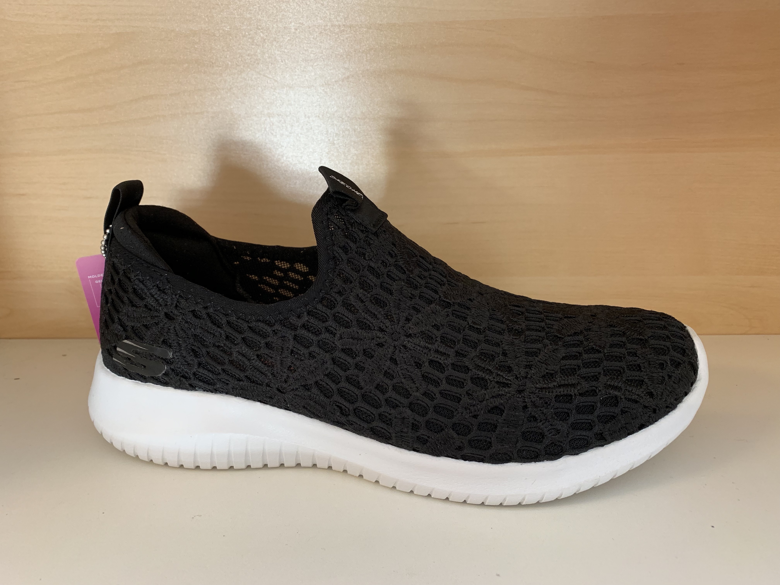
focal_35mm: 26
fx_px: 586
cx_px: 390
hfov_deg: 67.3
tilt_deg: -17.8
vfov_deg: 53.1
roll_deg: +1.3
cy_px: 292
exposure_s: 1/50
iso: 100
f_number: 1.8
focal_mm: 4.25
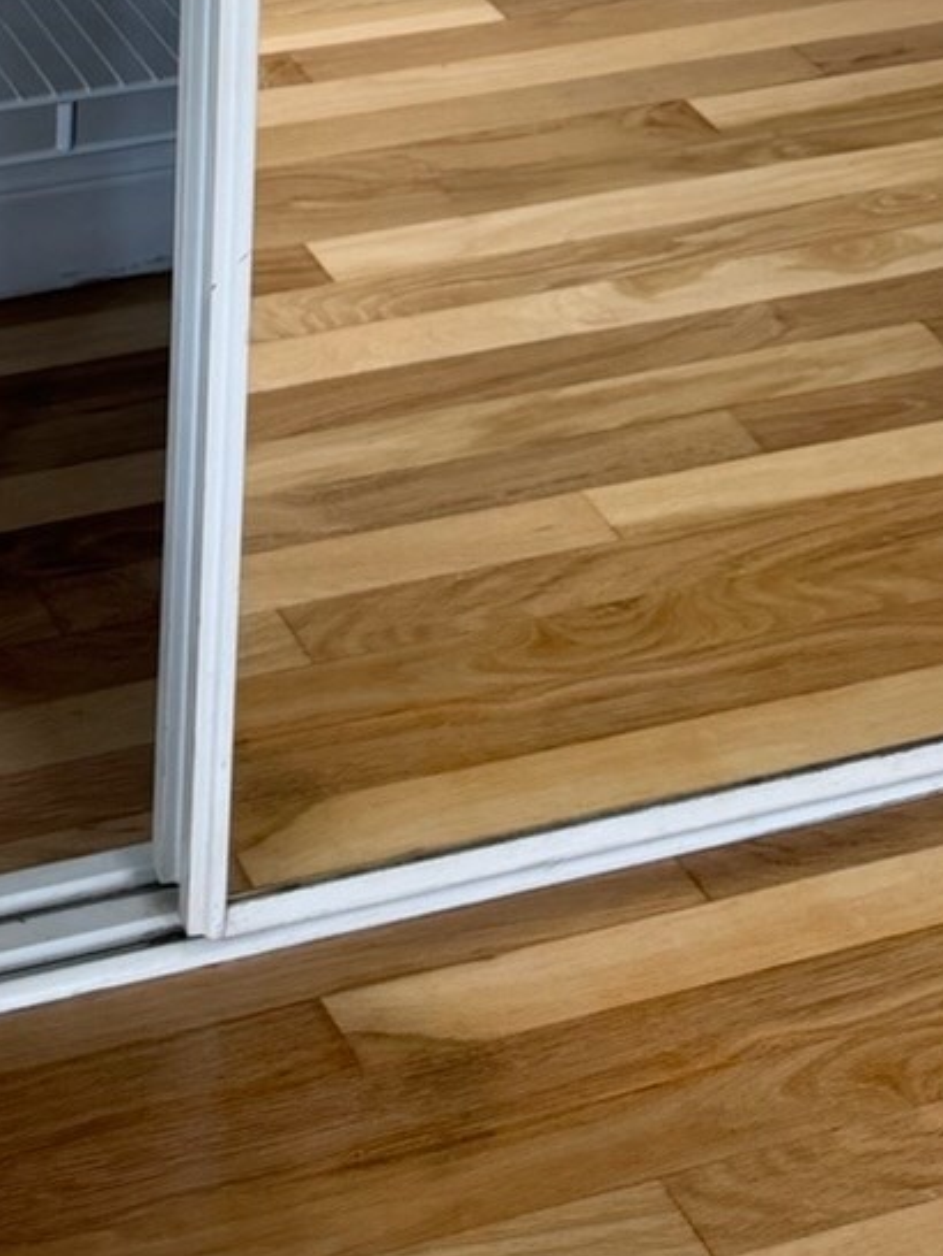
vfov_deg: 17.8
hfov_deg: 15.7
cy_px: -948
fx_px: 3266
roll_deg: -0.6
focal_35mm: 90
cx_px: -239
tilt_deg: -11.9
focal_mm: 6.76
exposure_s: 1/121
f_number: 1.78
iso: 100
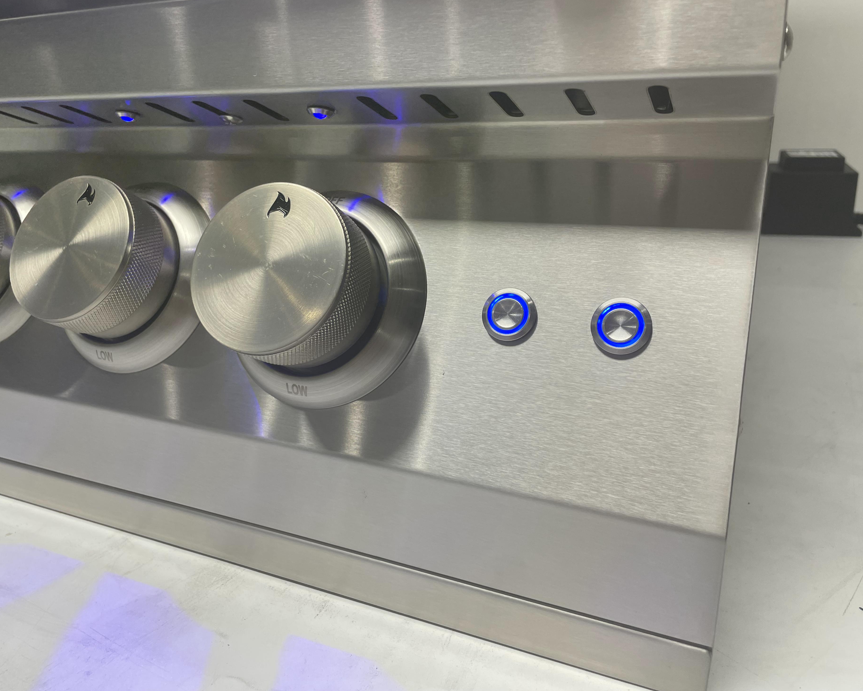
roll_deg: +4.3
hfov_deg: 62.1
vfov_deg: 51.5
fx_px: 715
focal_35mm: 28
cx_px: 399
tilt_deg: -20.9
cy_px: 335
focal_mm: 4.2
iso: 40
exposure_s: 1/100
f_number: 1.6
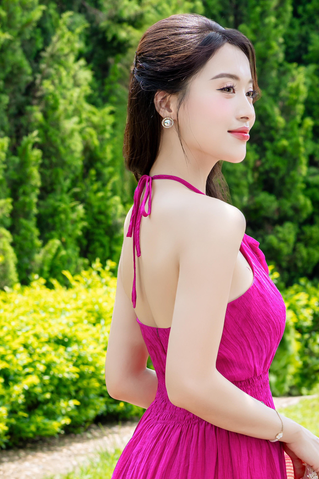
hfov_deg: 9.2
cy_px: 371
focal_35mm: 149
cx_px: 196
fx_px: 1980
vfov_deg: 13.7
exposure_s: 1/250
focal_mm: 50
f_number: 5
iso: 200
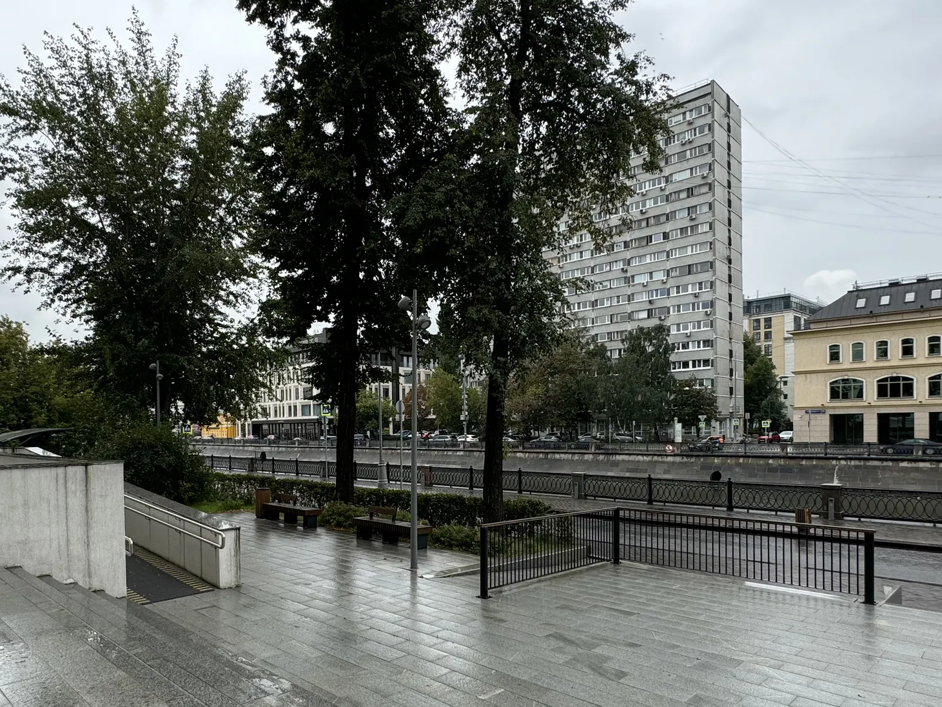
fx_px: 626
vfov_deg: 58.2
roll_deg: +1.0
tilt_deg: -1.2
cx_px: 376
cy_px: 439
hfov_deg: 73.1
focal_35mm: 23
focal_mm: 2.22
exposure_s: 1/605
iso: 40
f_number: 2.2
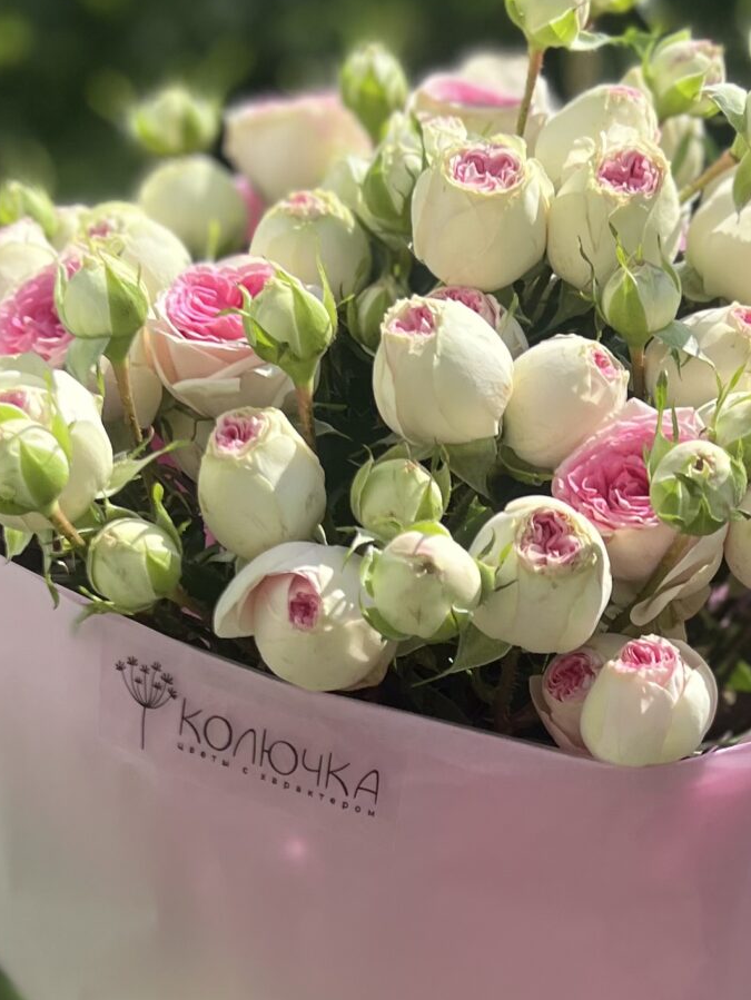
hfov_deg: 19.9
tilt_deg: -2.7
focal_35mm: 74
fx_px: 2139
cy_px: 806
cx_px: 485
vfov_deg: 25.8
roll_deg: +2.1
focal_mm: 5.7
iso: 50
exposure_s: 1/6211
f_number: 1.5
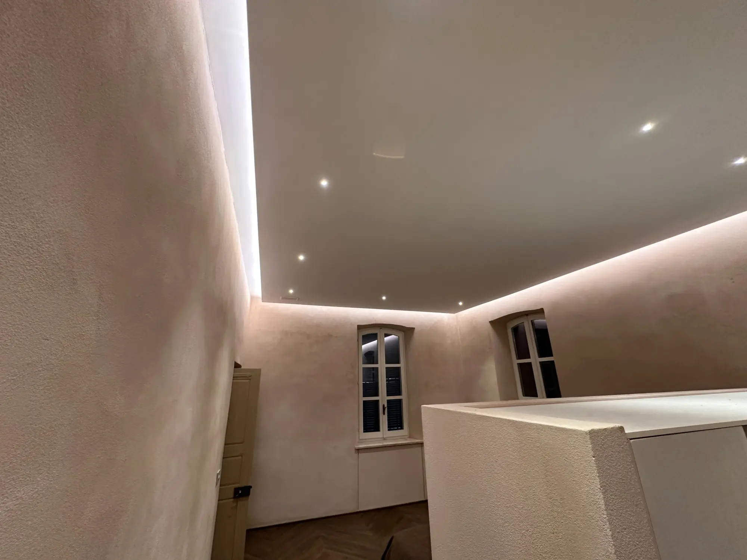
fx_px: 302
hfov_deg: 102.1
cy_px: 280
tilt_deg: +17.3
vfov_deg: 85.7
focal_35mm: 14
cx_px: 374
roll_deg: +1.3
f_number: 2.2
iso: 200
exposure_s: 1/82
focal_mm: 2.22
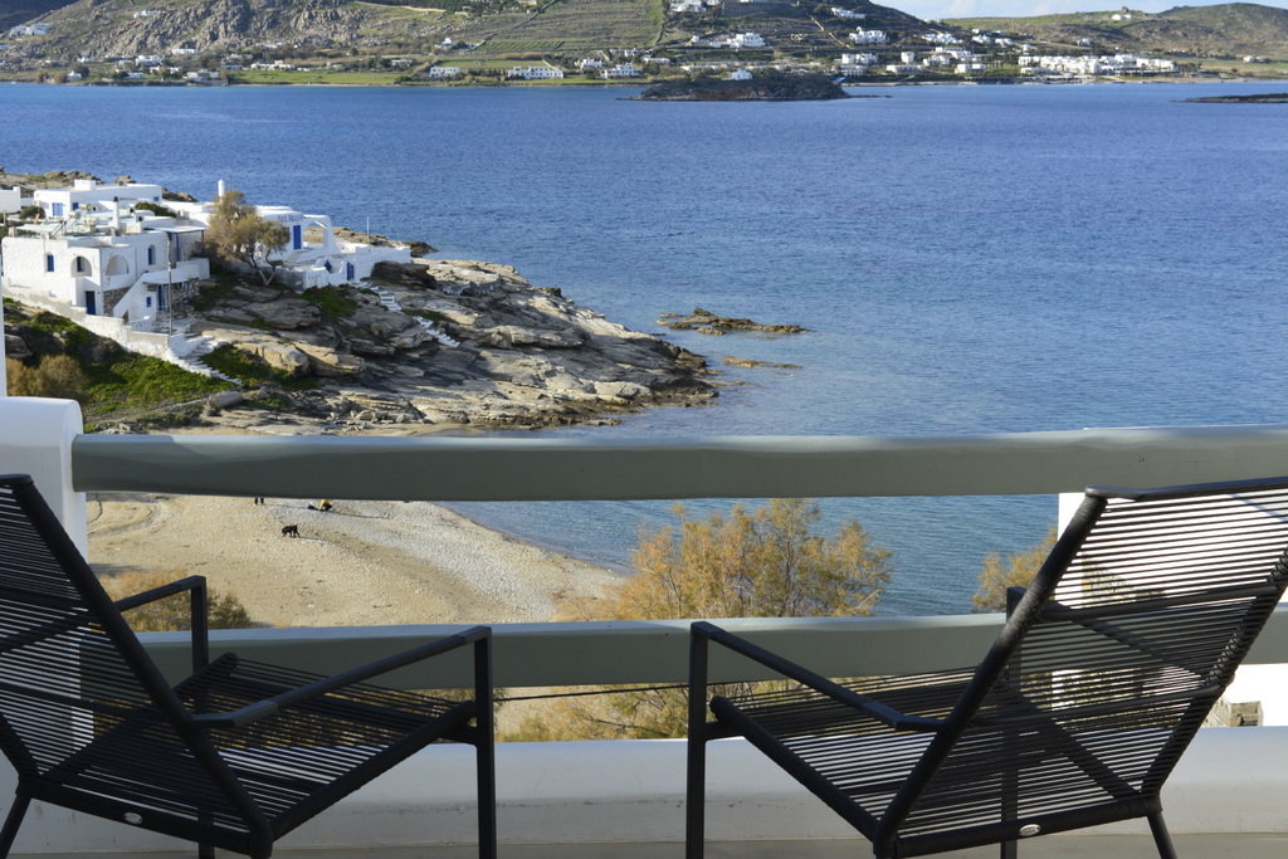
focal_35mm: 68
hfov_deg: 29.9
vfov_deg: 20.2
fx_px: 2415
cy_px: 430
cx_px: 644
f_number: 11
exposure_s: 1/125
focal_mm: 45
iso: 125
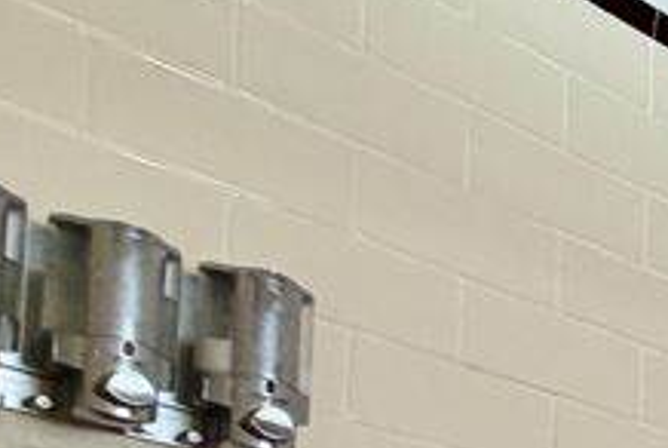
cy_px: 832
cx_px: 1624
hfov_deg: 15.0
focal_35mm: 72
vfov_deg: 15.9
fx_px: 1338
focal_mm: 2.22
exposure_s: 1/50
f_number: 2.2
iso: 160
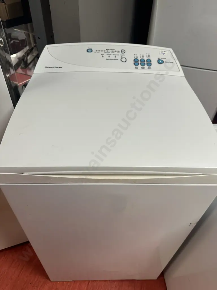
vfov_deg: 71.6
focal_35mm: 24
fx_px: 201
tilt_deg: -43.1
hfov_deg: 56.8
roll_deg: -3.1
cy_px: 145
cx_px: 108
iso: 125
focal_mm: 6.86
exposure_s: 1/100
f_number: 1.78
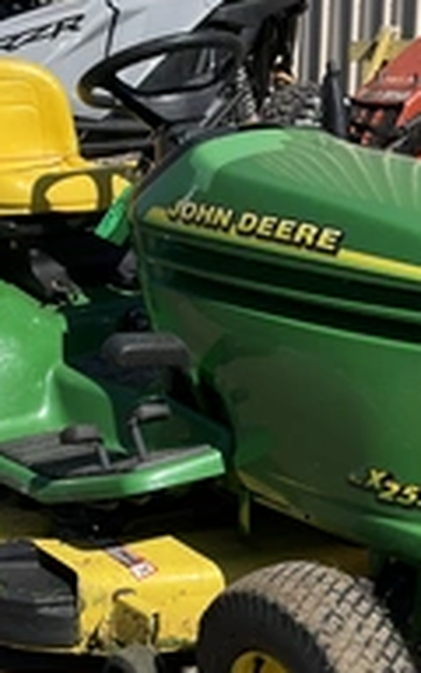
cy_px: 442
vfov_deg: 31.8
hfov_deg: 20.3
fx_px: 1175
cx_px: 235
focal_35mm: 64
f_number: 1.8
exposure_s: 1/1675
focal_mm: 3
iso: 25
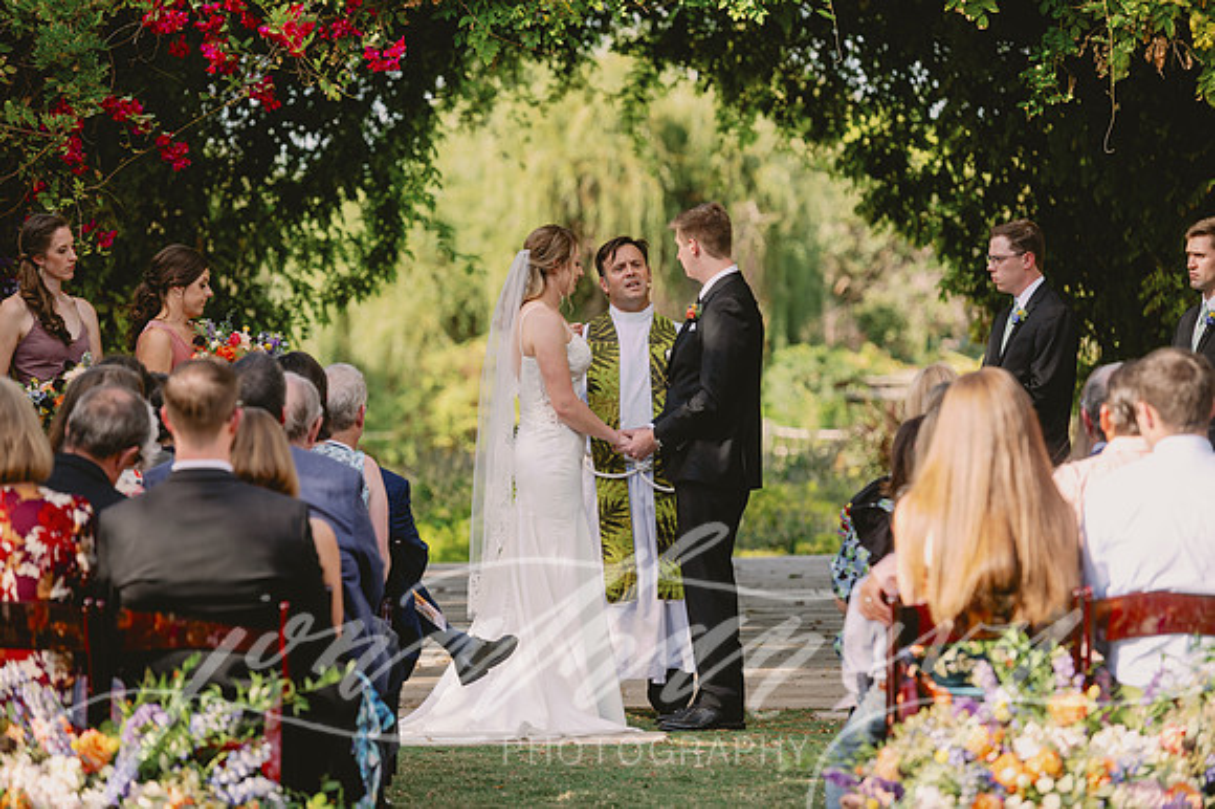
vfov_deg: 8.1
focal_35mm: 170
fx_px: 5734
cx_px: 608
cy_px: 404
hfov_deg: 12.1
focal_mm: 170
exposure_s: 1/400
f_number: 2.8
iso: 100
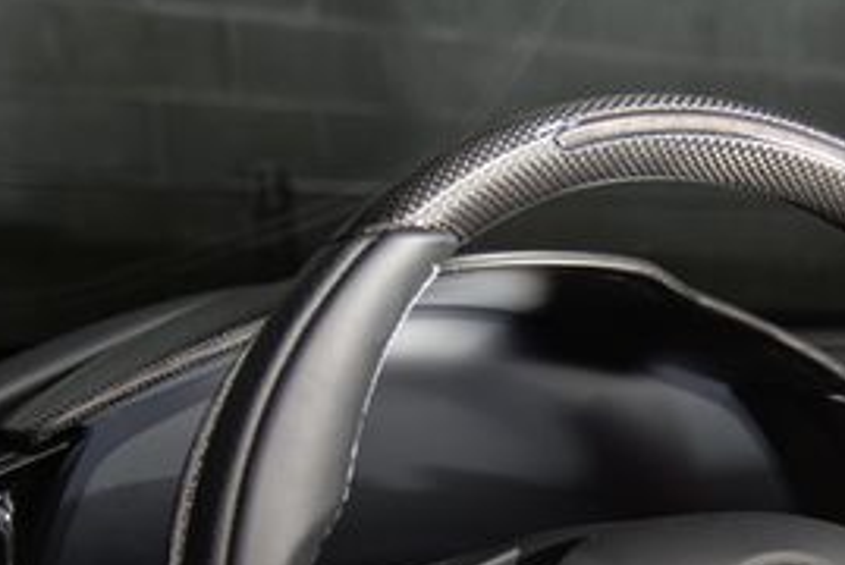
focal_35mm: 57
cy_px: 651
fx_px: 1339
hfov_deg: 32.6
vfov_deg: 22.3
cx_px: 814
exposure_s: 1/160
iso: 160
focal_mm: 24
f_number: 4.5
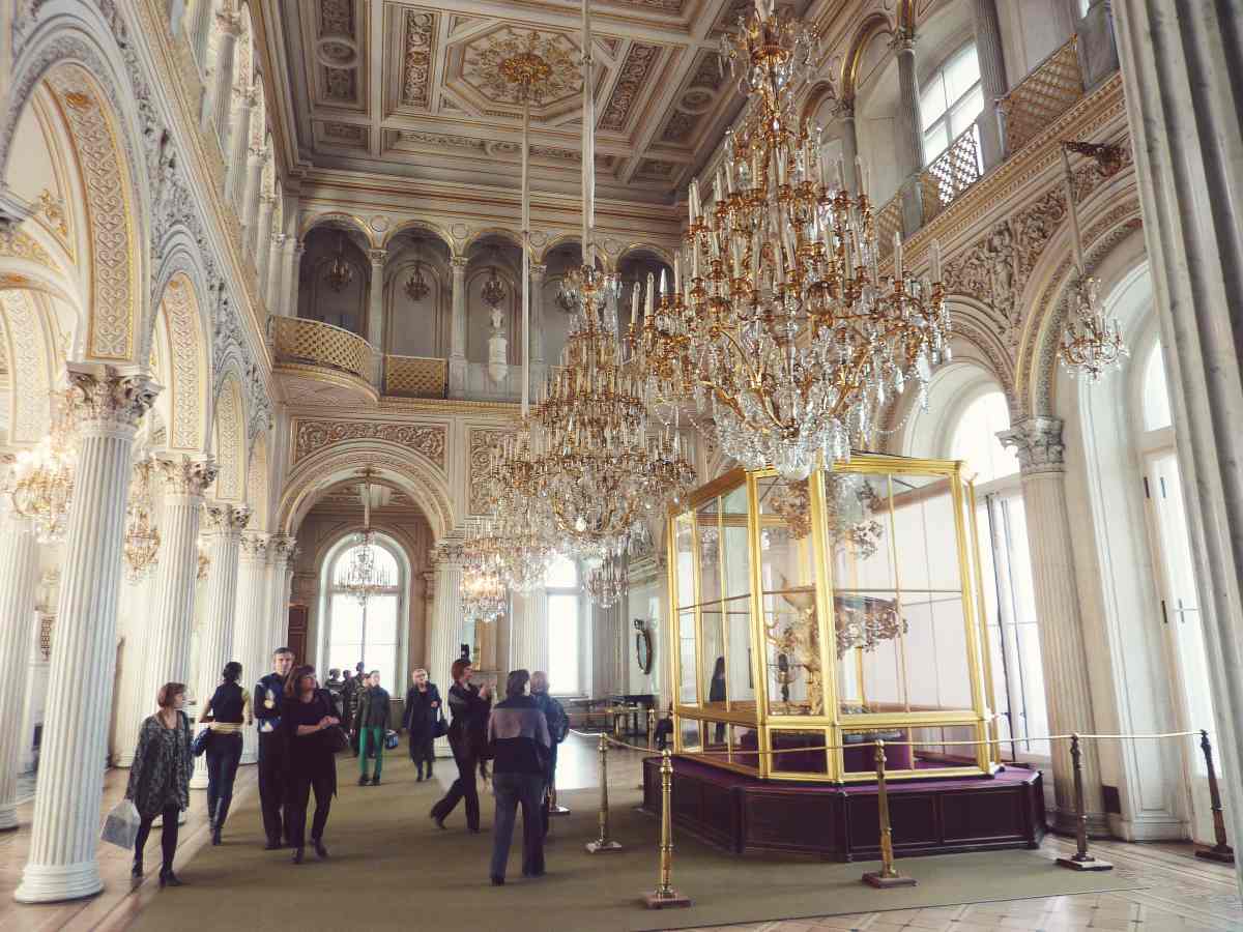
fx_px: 898
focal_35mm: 25
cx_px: 622
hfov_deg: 69.4
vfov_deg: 54.9
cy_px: 466
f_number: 3.3
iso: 100
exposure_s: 1/30
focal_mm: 4.1
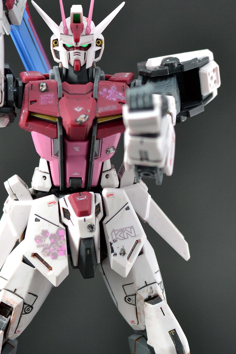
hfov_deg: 9.7
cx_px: 74
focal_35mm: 141
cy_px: 255
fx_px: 1386
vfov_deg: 14.5
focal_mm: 50
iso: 400
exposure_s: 1/80
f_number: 3.5
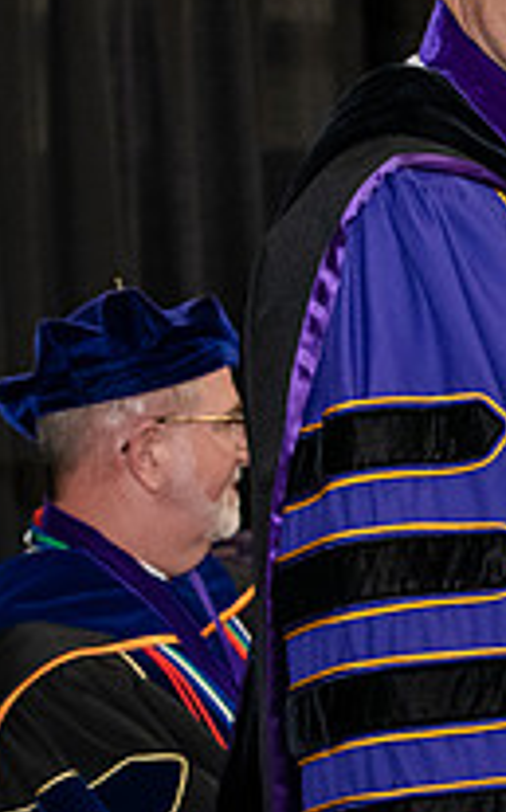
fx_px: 4422
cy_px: 351
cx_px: 808
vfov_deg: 10.5
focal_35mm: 200
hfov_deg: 6.4
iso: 2500
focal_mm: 70
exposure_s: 1/200
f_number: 5
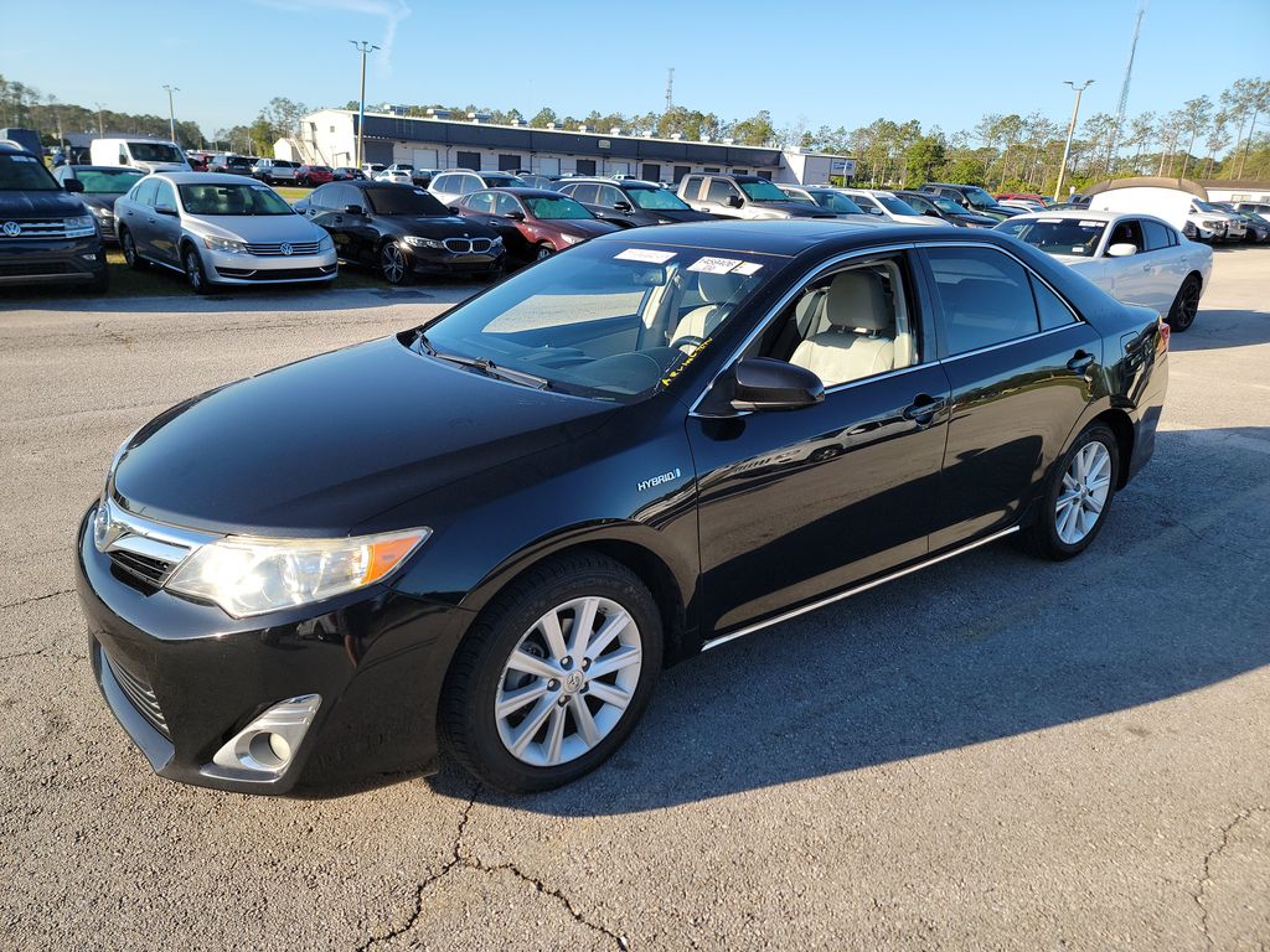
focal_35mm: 24
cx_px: 635
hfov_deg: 71.6
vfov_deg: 56.8
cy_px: 476
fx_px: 881
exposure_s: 1/383
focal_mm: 6.7
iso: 50
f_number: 1.8
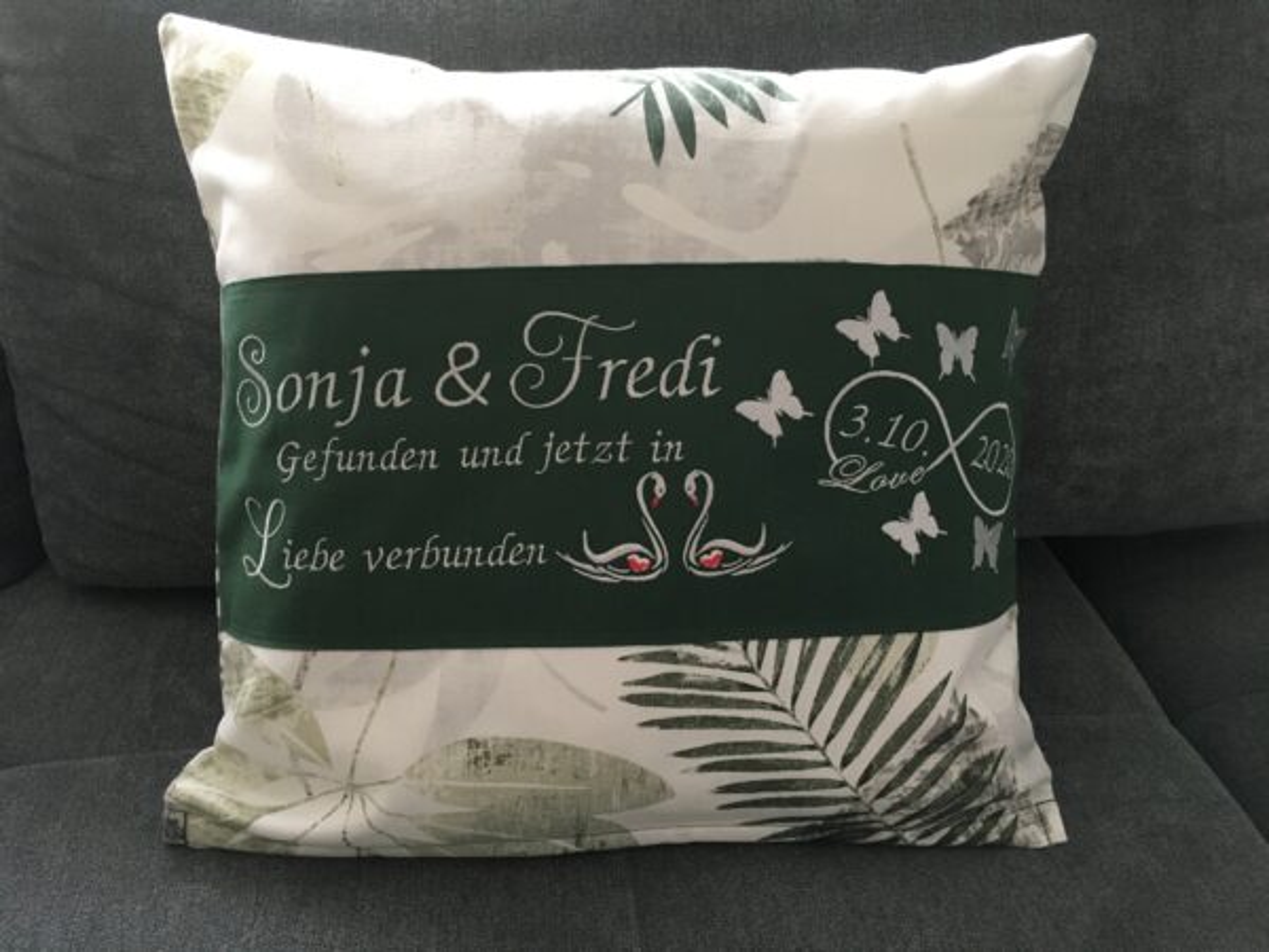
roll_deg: -3.0
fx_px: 1063
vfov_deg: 48.2
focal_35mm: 29
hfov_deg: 61.7
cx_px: 634
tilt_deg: -32.2
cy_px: 476
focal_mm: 4.15
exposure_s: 1/33
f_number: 2.2
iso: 160
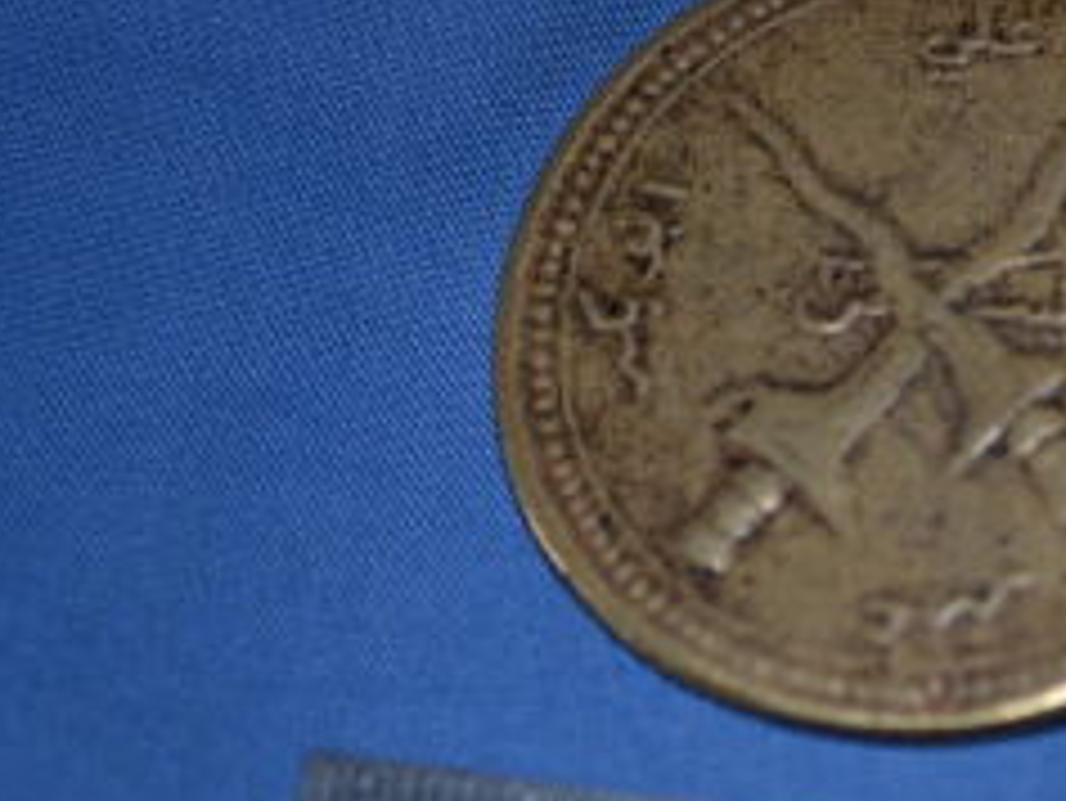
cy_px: 340
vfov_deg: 11.1
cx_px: 864
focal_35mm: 134
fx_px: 4123
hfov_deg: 14.6
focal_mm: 55
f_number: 5.6
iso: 250
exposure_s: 1/60
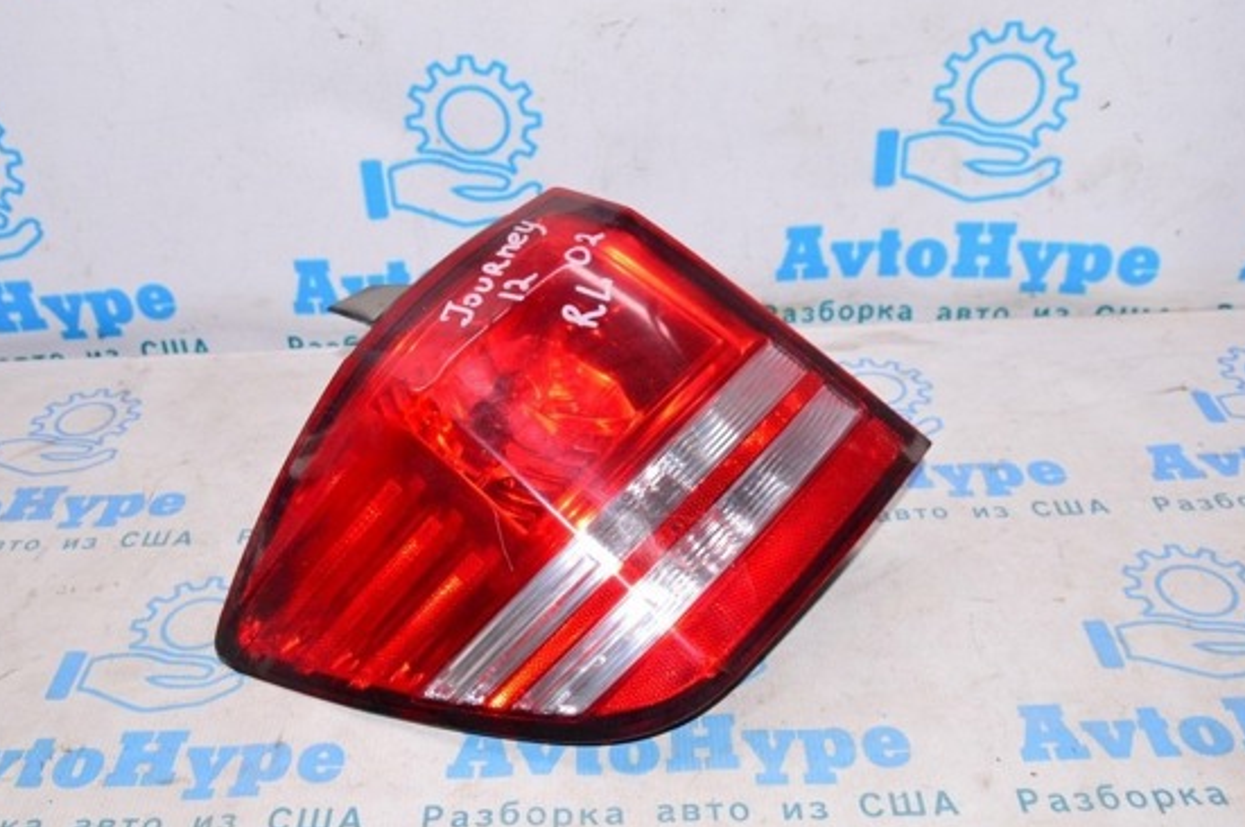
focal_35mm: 37
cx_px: 583
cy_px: 460
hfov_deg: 52.4
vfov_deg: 36.2
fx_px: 1264
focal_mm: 21
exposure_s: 1/200
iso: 1600
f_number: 8
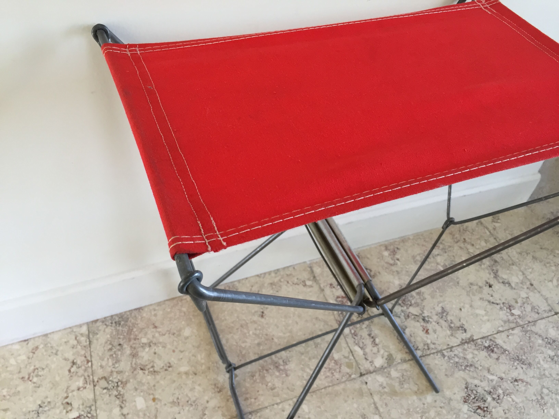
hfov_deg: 61.7
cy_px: 210
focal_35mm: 29
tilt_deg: -46.8
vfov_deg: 48.2
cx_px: 280
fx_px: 468
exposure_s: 1/33
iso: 80
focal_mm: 4.15
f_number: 2.2
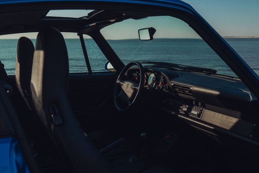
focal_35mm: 36
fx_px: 259
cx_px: 126
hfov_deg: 53.1
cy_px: 89
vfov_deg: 36.9
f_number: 7.1
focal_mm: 35
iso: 200
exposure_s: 1/125
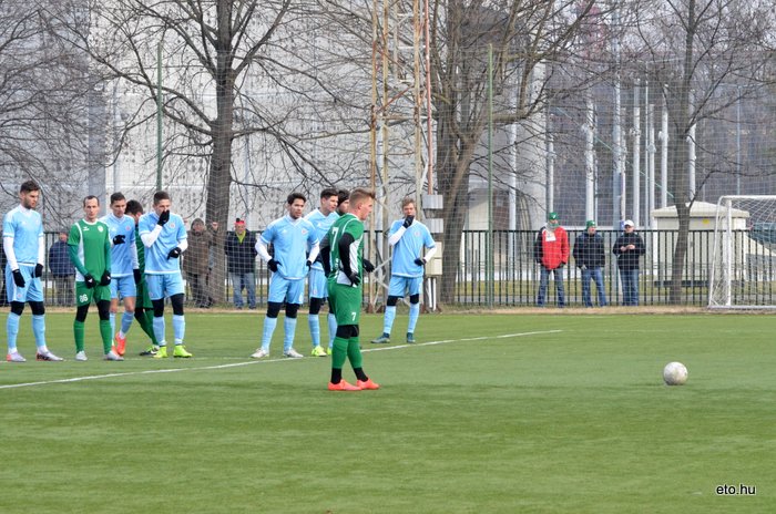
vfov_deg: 7.3
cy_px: 257
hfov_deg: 11.0
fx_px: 4034
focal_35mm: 188
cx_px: 388
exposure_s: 1/250
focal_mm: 125
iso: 1600
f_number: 14
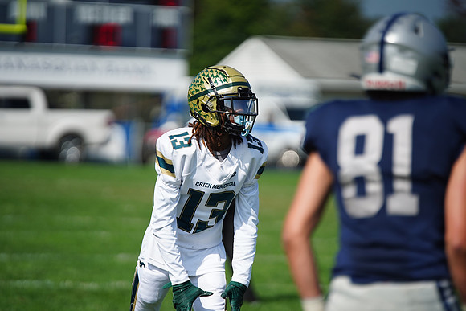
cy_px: 156
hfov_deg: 6.9
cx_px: 233
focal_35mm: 300
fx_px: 3884
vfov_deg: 4.6
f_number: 2.8
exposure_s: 1/8000
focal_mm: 300
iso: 400
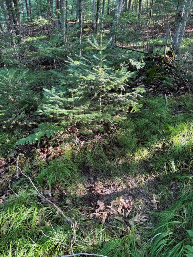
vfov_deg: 67.3
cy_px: 128
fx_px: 193
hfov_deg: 53.1
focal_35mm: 26
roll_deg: -0.5
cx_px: 96
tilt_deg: -29.0
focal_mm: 5.96
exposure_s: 1/60
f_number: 1.6
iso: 250
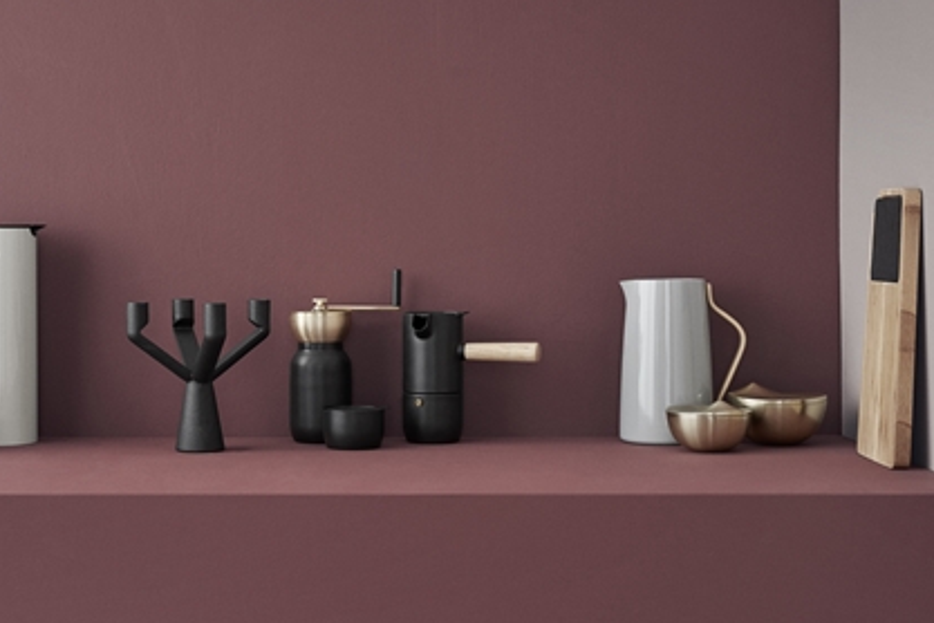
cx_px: 307
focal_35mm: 72
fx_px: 1868
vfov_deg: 18.9
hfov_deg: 27.9
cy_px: 289
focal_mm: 50
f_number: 9
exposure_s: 1/50
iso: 100
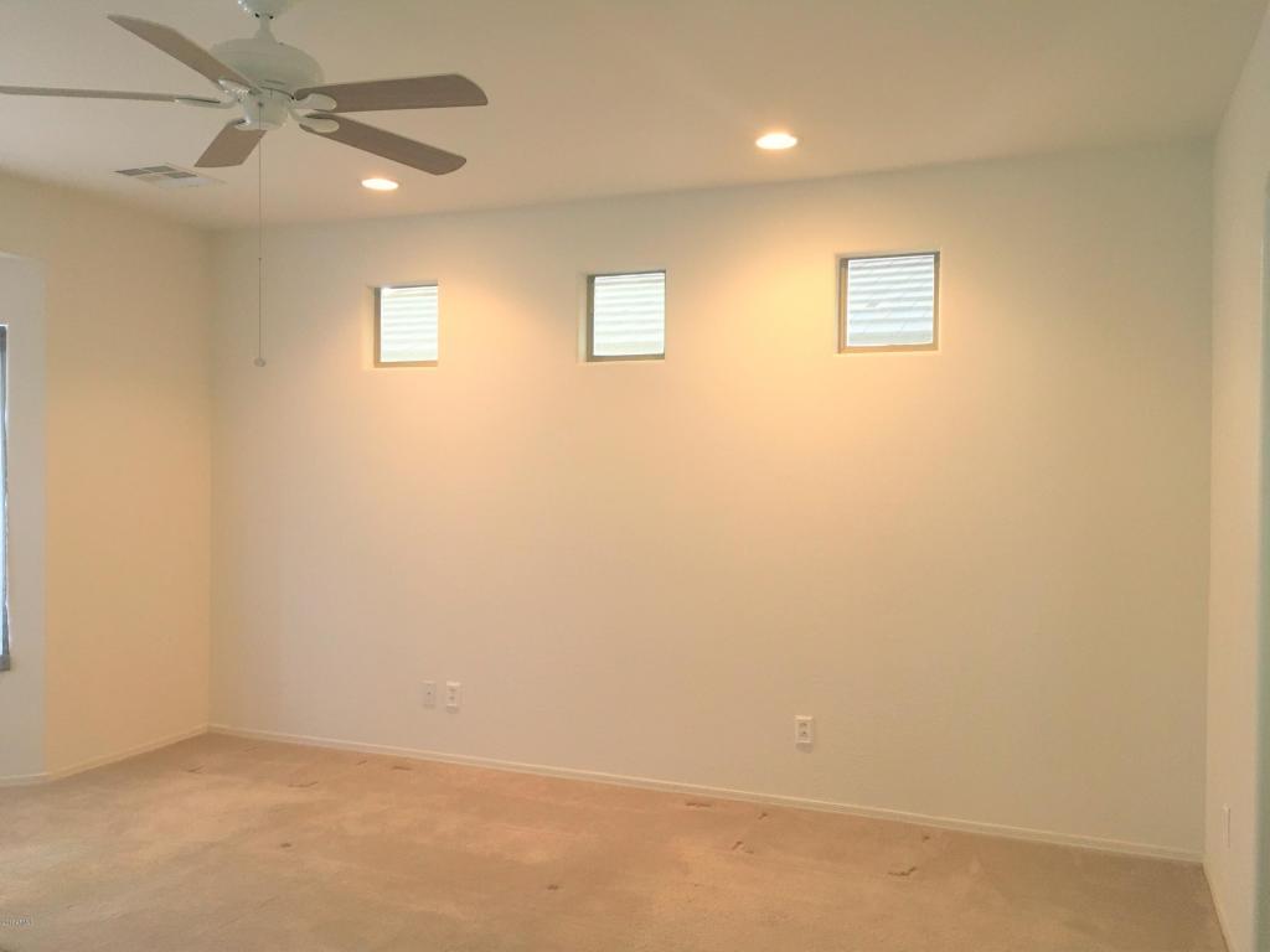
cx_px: 635
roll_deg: +0.4
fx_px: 1064
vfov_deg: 48.2
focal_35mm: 29
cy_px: 476
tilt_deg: -0.4
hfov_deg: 61.7
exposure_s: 1/30
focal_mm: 4.15
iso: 100
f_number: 2.2
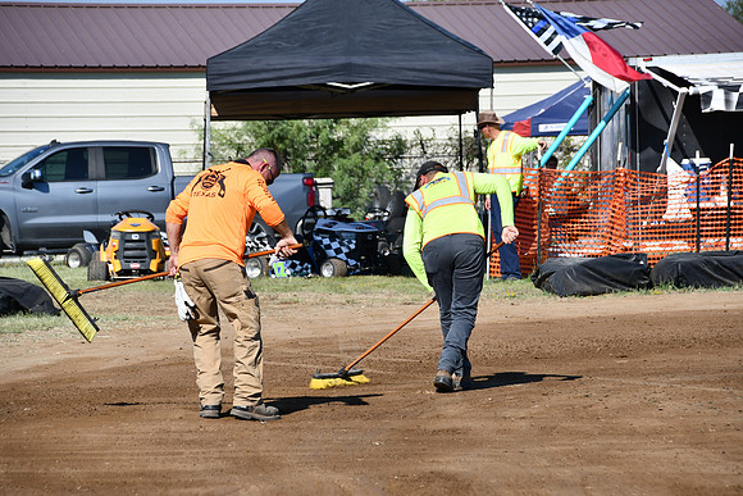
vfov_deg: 5.9
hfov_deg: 8.9
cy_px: 248
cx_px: 372
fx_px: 4789
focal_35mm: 232
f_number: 8
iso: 180
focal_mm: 155
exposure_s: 1/500
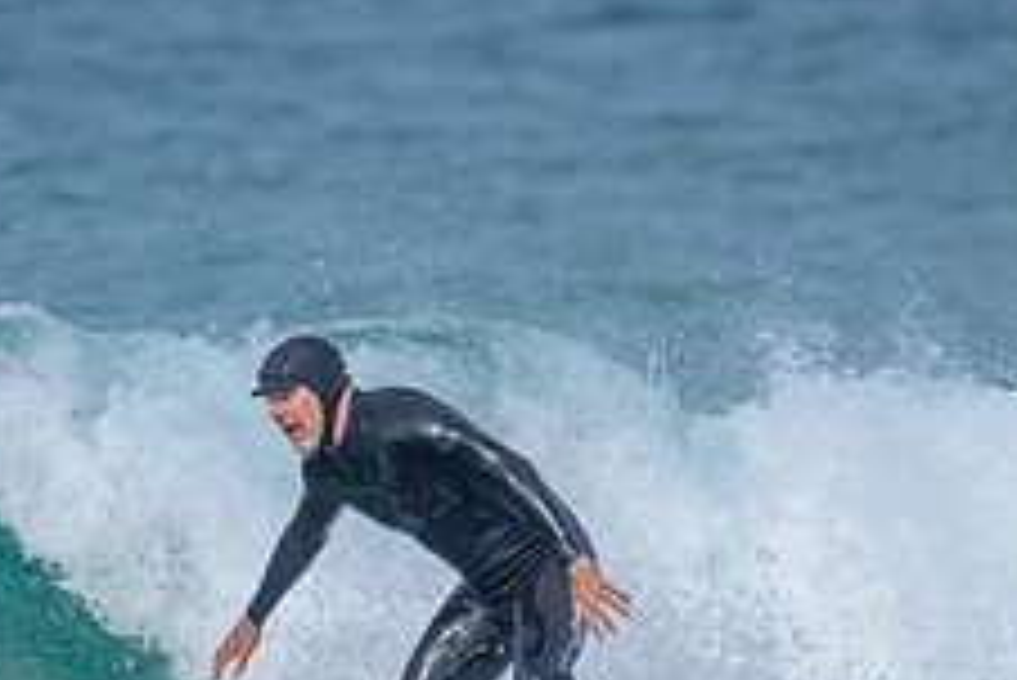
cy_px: 739
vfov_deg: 0.5
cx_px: 46
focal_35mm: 2820
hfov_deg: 0.7
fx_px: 79713
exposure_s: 1/2000
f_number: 6.3
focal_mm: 800
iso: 200
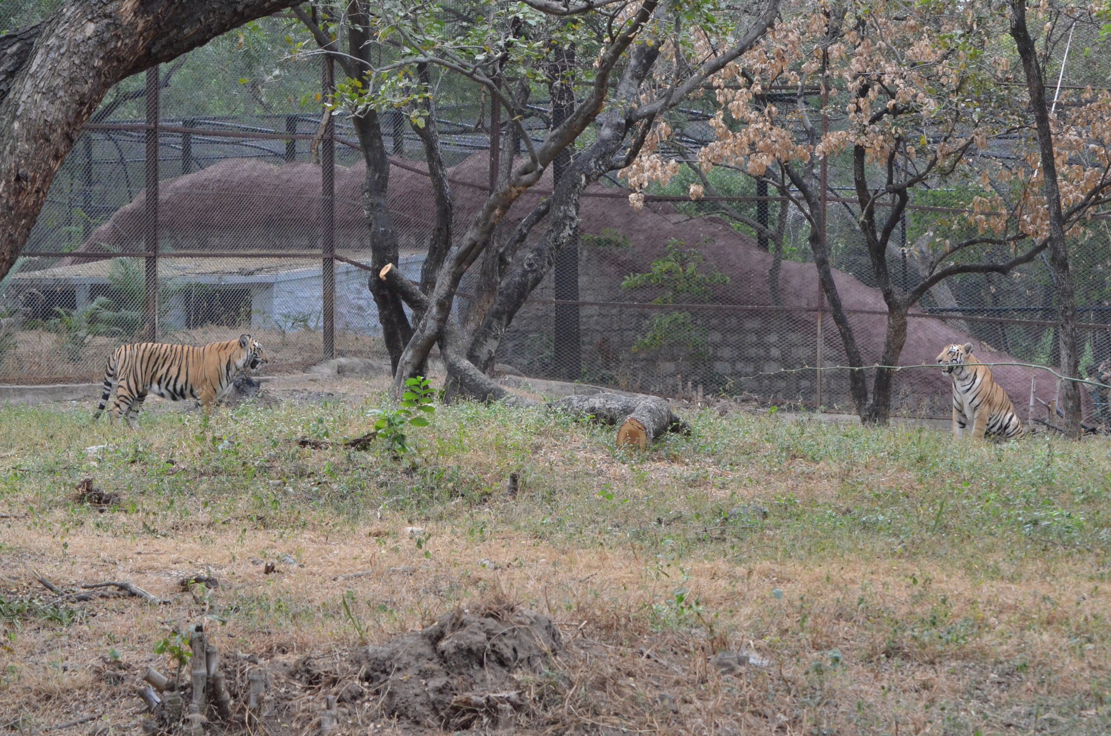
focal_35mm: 135
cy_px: 368
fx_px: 4158
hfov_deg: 15.2
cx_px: 556
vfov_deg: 10.1
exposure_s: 1/640
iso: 4000
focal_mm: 90
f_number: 8
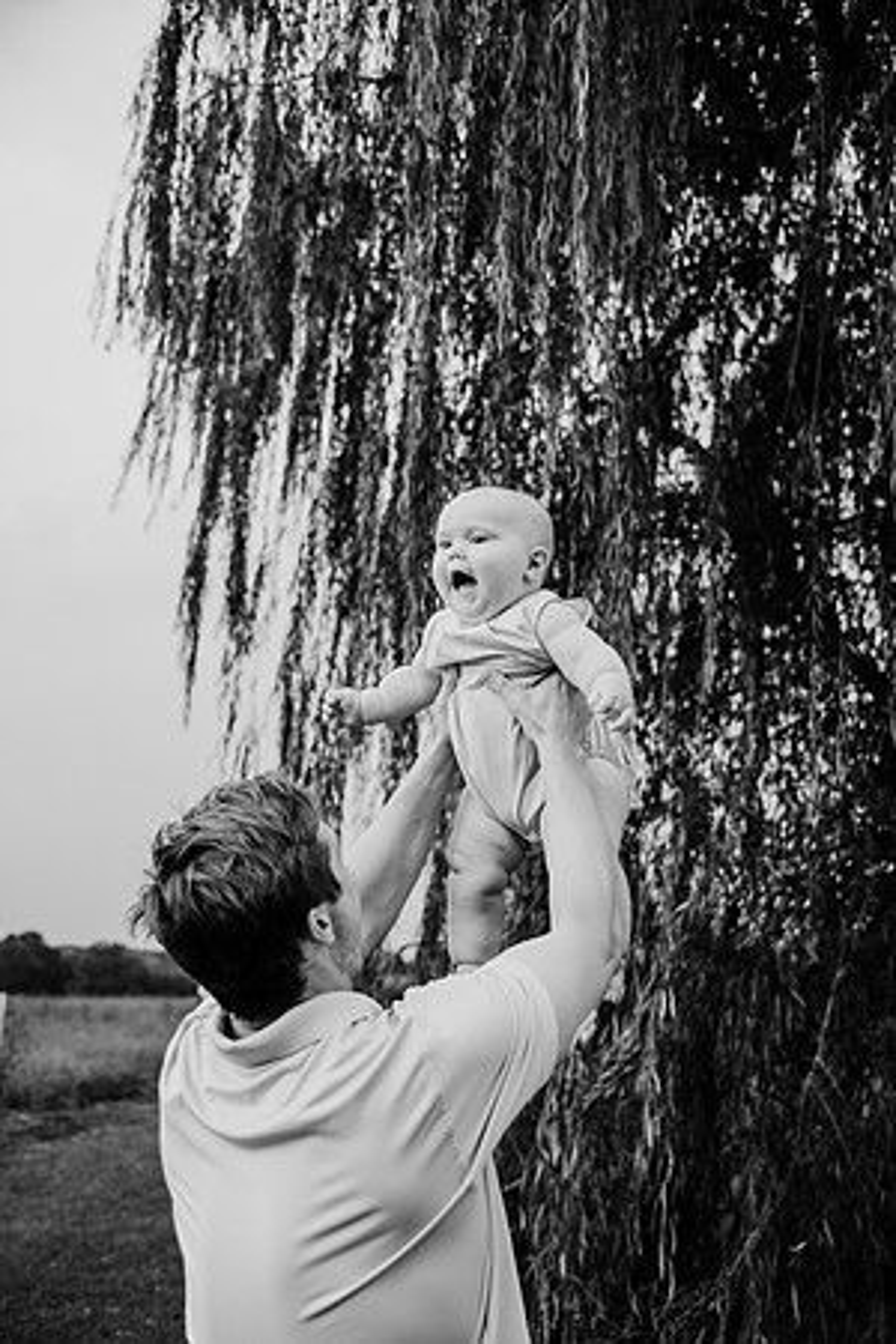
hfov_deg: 33.4
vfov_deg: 48.5
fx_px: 1493
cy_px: 672
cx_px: 448
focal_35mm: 40
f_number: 4
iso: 320
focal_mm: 40
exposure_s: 1/400
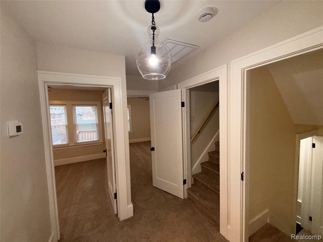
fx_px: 131
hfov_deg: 102.1
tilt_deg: -2.4
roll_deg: +1.5
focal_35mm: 14
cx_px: 162
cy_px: 121
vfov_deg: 85.7
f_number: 2.2
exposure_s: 1/120
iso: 125
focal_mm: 2.22
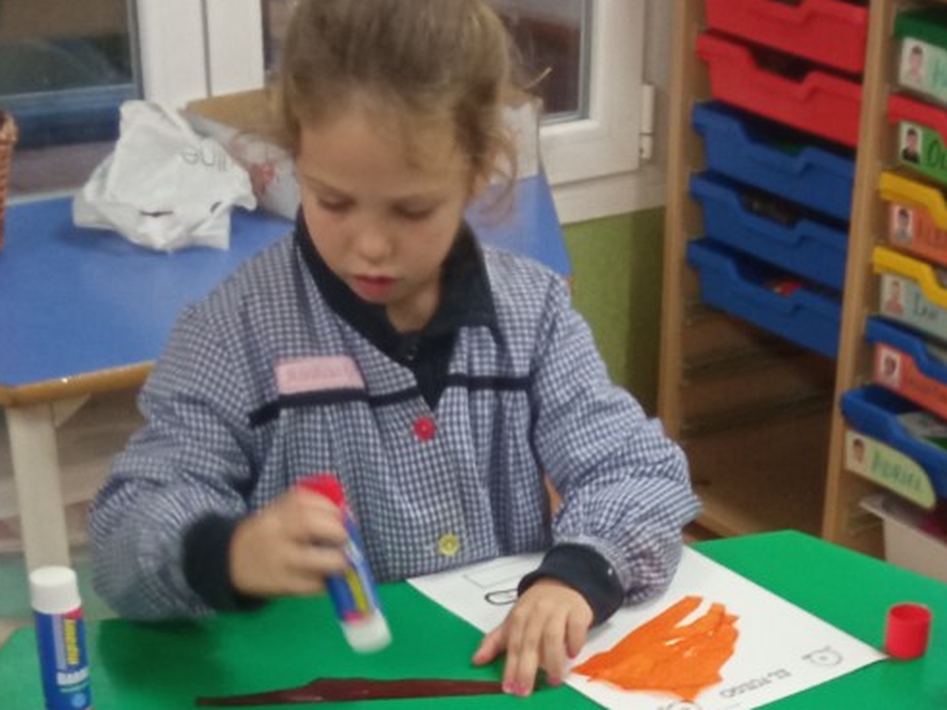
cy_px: 949
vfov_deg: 17.4
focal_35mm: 79
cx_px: 589
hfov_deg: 24.7
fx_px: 2161
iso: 358
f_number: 2.2
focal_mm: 3.79
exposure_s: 1/33.3
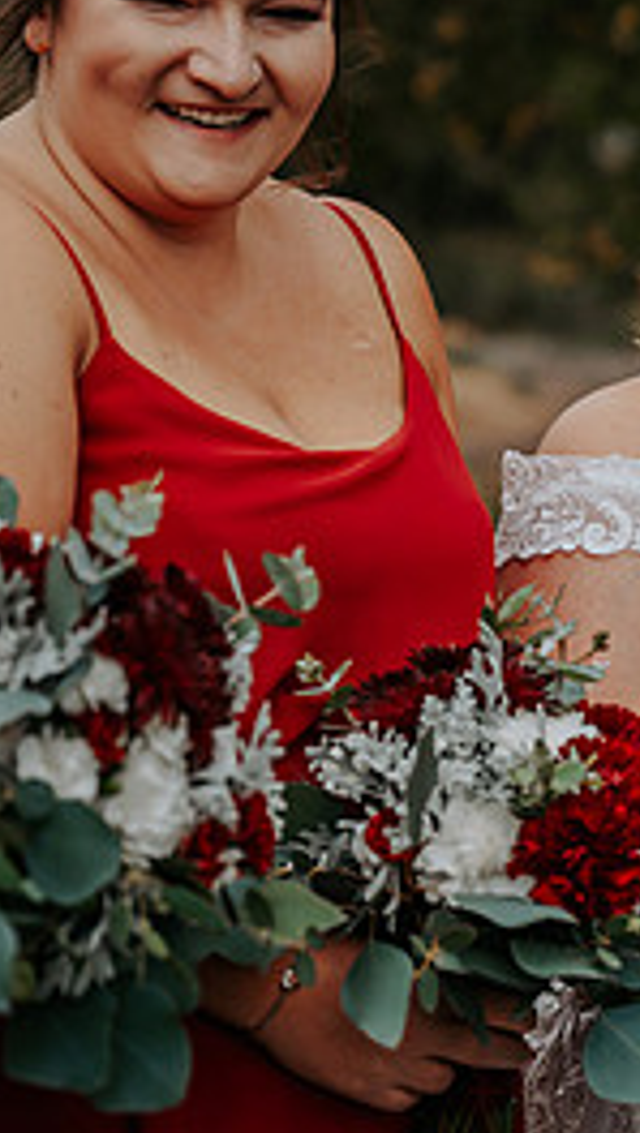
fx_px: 4845
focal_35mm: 161
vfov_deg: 13.3
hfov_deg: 7.5
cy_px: 416
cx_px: 825
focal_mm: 70
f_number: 3.2
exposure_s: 1/1000
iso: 200
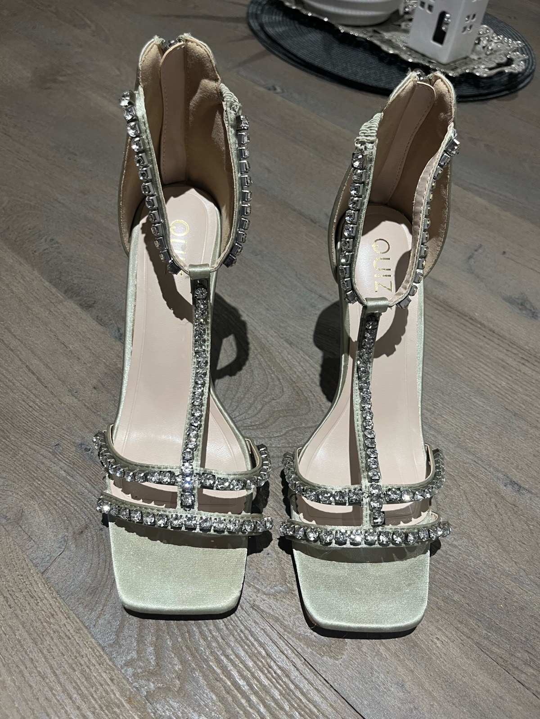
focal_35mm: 26
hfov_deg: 53.1
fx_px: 541
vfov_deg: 67.3
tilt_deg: -50.7
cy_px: 360
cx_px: 270
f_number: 1.6
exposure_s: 1/50
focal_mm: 5.1
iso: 80
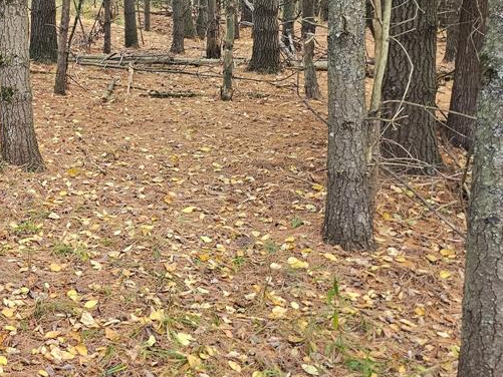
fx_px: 683
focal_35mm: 47
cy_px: 25
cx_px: 23
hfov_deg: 37.0
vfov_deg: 29.4
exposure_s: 1/120
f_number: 1.7
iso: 400
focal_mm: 6.3
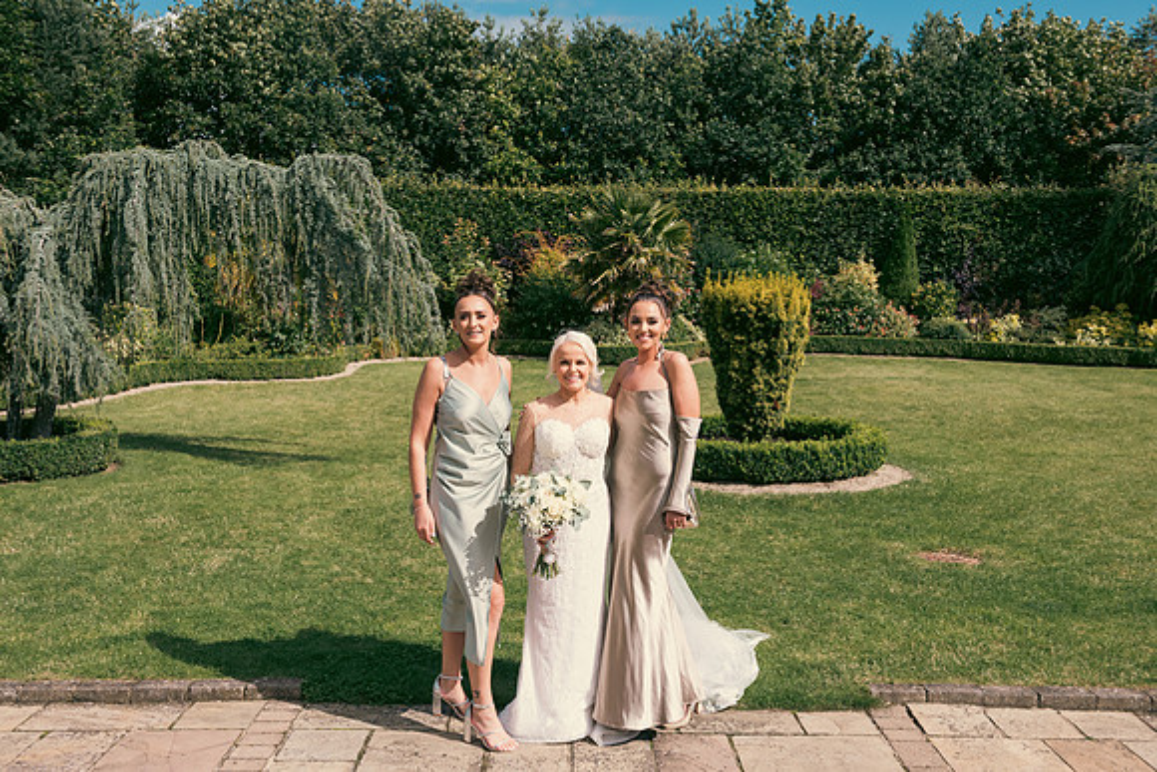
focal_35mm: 34
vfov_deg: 38.9
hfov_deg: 55.8
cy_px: 386
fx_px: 1093
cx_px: 578
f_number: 7.1
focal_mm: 34
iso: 100
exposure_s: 1/640
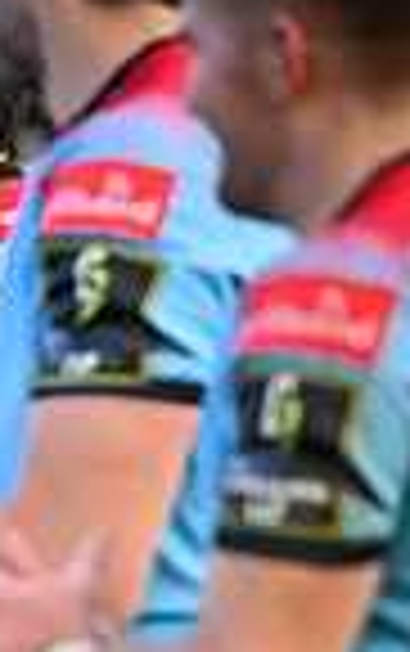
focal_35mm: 612
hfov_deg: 2.1
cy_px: 749
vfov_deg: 3.4
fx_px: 10909
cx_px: -802
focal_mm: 150
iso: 1600
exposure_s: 1/1250
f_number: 3.5
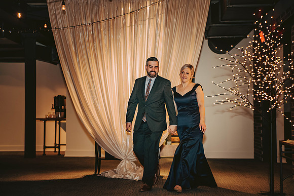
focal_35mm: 70
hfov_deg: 28.8
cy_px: 98
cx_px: 147
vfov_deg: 19.5
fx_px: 572
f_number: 3.2
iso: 1250
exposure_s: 1/100
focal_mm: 70
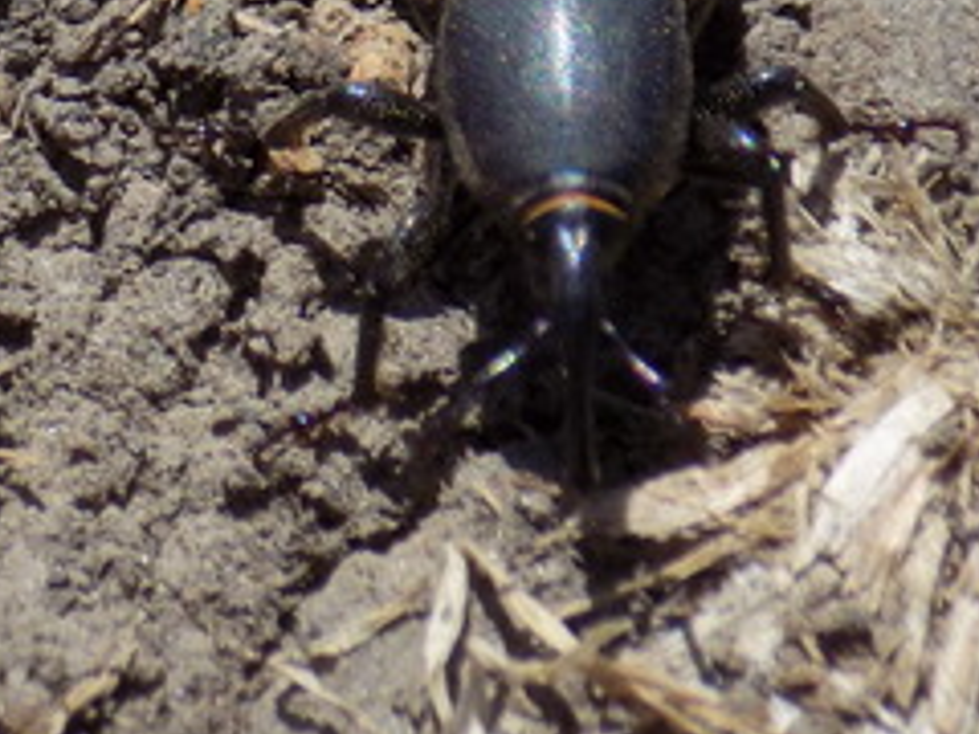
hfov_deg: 4.7
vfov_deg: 3.5
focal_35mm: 420
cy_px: -65
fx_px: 11878
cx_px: 55
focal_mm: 20.9
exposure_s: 1/640
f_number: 4.8
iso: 80
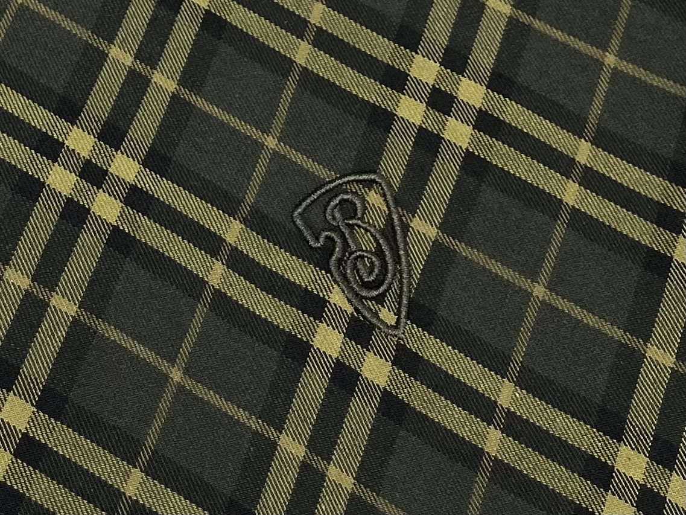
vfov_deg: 54.9
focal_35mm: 25
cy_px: 258
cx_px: 343
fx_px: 495
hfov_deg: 69.4
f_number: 1.6
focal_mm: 5.1
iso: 32
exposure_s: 1/109
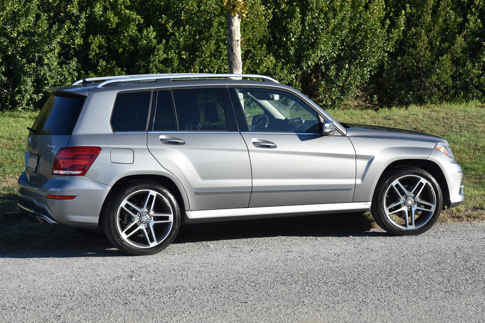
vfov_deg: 12.9
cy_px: 163
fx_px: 1428
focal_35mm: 106
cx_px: 244
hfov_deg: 19.3
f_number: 9
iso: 200
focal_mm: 105
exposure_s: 1/320
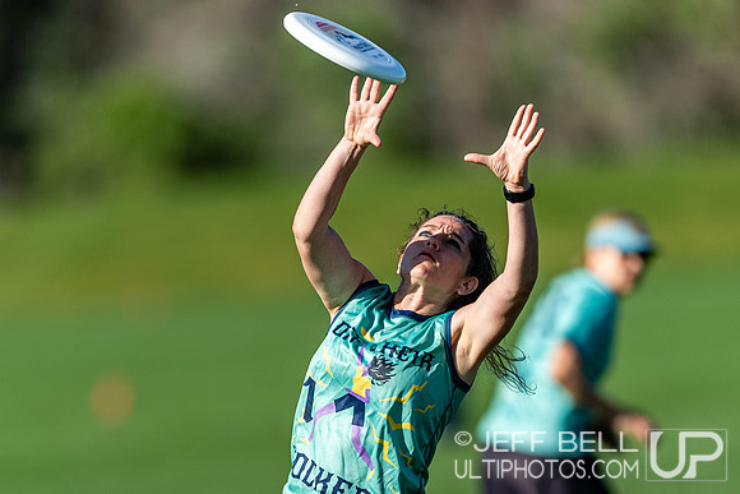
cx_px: 298
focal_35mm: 652
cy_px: 389
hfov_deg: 3.2
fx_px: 13399
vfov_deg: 2.1
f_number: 2.8
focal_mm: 400
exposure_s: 1/2500
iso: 100
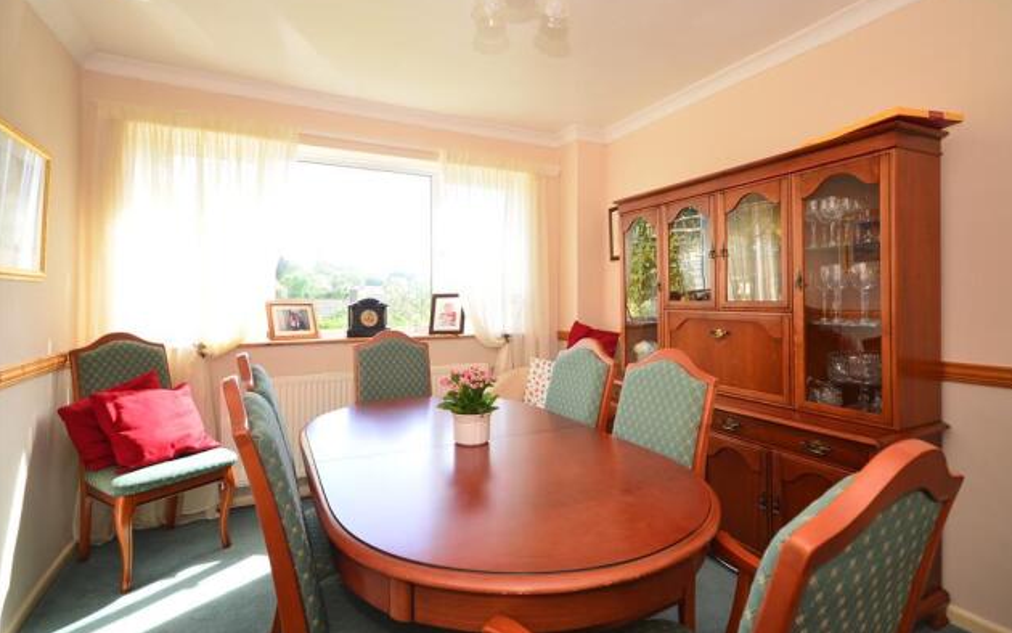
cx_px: 522
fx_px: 504
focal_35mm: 18
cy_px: 300
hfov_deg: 90.2
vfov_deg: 64.2
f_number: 5
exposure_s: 1/50
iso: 200
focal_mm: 11.5
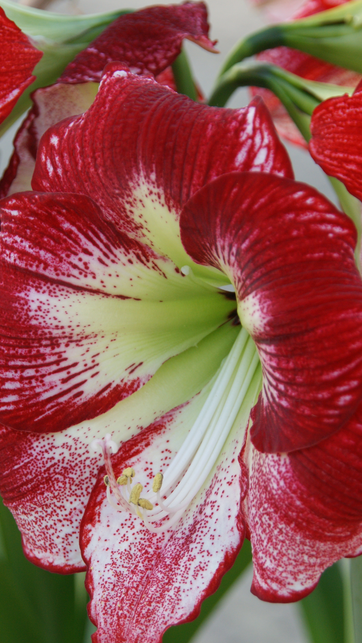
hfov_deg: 9.4
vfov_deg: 16.6
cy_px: 363
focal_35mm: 129
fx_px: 2201
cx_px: 167
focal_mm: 60
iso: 160
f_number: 5.6
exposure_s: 1/125
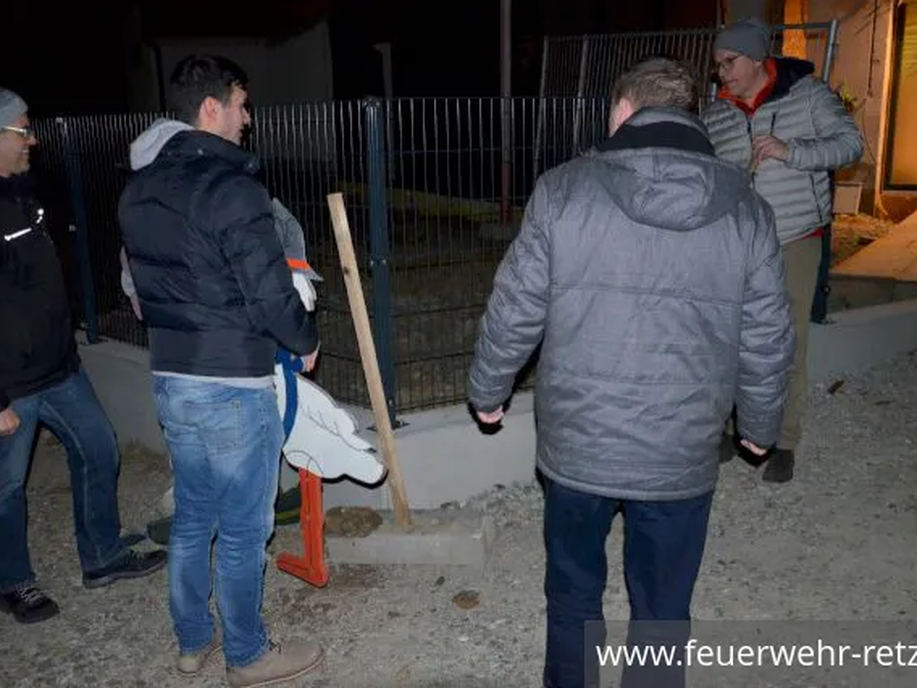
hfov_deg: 53.2
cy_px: 342
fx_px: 915
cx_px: 449
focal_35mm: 35
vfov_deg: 41.2
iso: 3200
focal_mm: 21
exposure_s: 1/60
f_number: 3.8
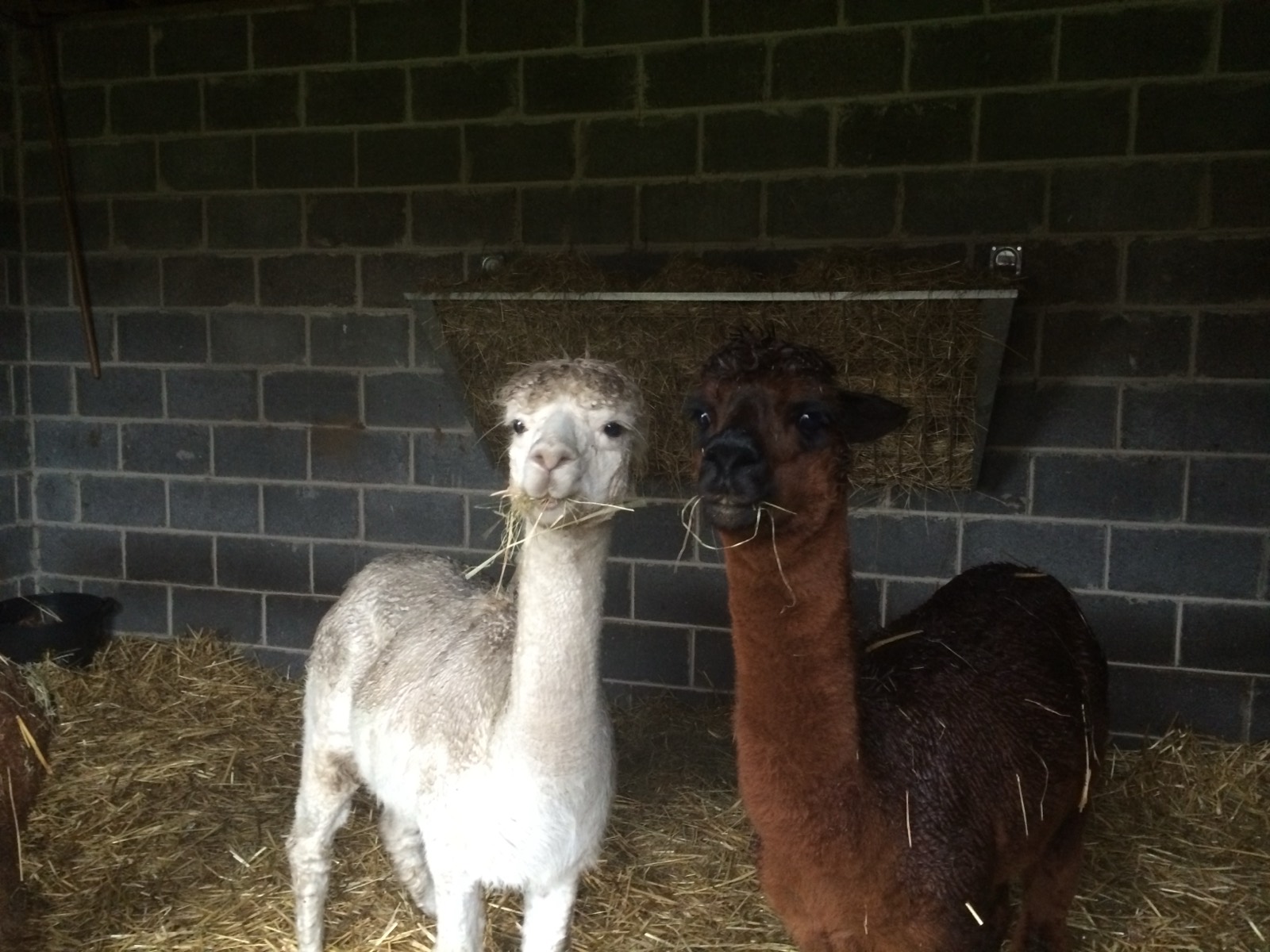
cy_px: 476
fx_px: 1101
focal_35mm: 30
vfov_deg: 46.8
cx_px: 635
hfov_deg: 60.0
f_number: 2.2
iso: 320
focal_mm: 4.12
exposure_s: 1/20
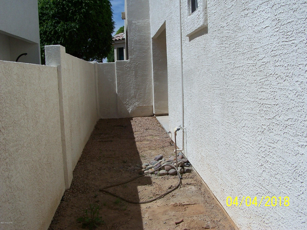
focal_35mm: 38
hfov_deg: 49.0
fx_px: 337
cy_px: 115
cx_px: 154
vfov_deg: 37.7
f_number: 5.6
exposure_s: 1/1000
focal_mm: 6.3
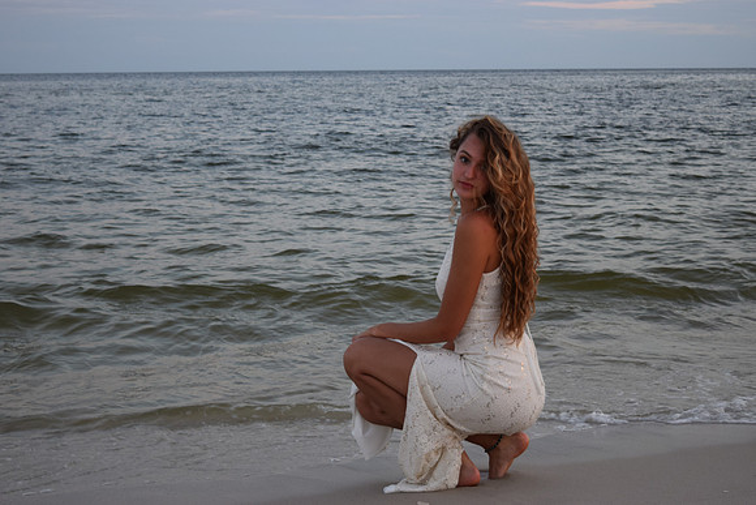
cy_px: 252
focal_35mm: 63
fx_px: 1323
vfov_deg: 21.6
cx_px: 378
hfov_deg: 31.9
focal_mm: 42
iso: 400
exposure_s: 1/80
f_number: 5
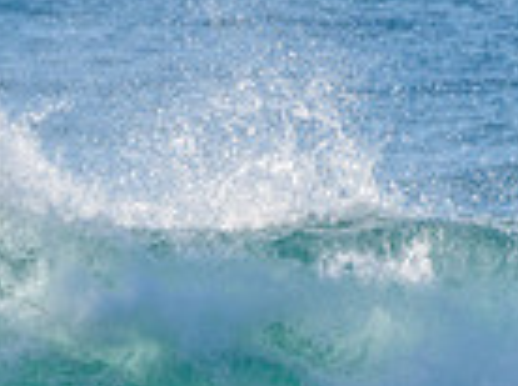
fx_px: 37077
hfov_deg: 0.8
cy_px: 465
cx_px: -298
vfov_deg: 0.6
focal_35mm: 2482
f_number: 5.6
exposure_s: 1/2000
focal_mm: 500
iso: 180
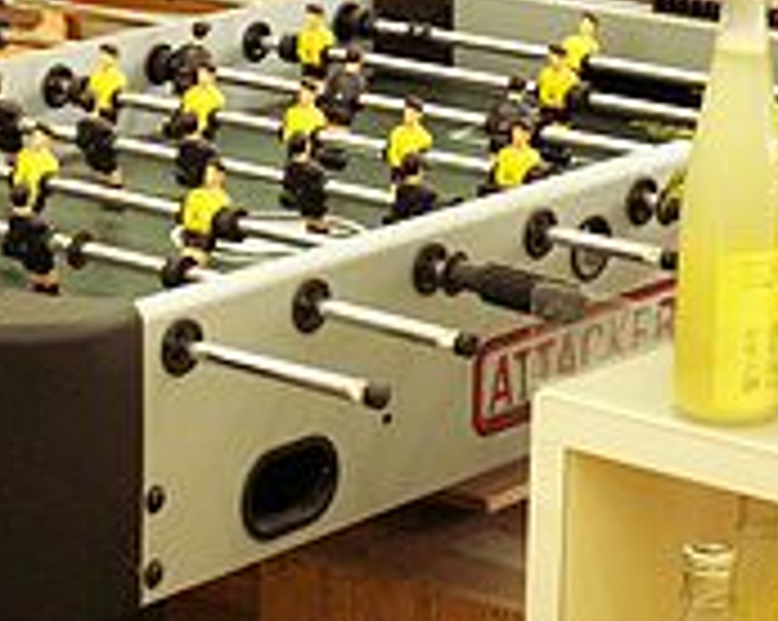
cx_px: 189
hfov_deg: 12.9
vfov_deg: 10.3
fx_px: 3427
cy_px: 176
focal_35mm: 149
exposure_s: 1/15
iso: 160
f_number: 3.2
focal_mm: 11.04
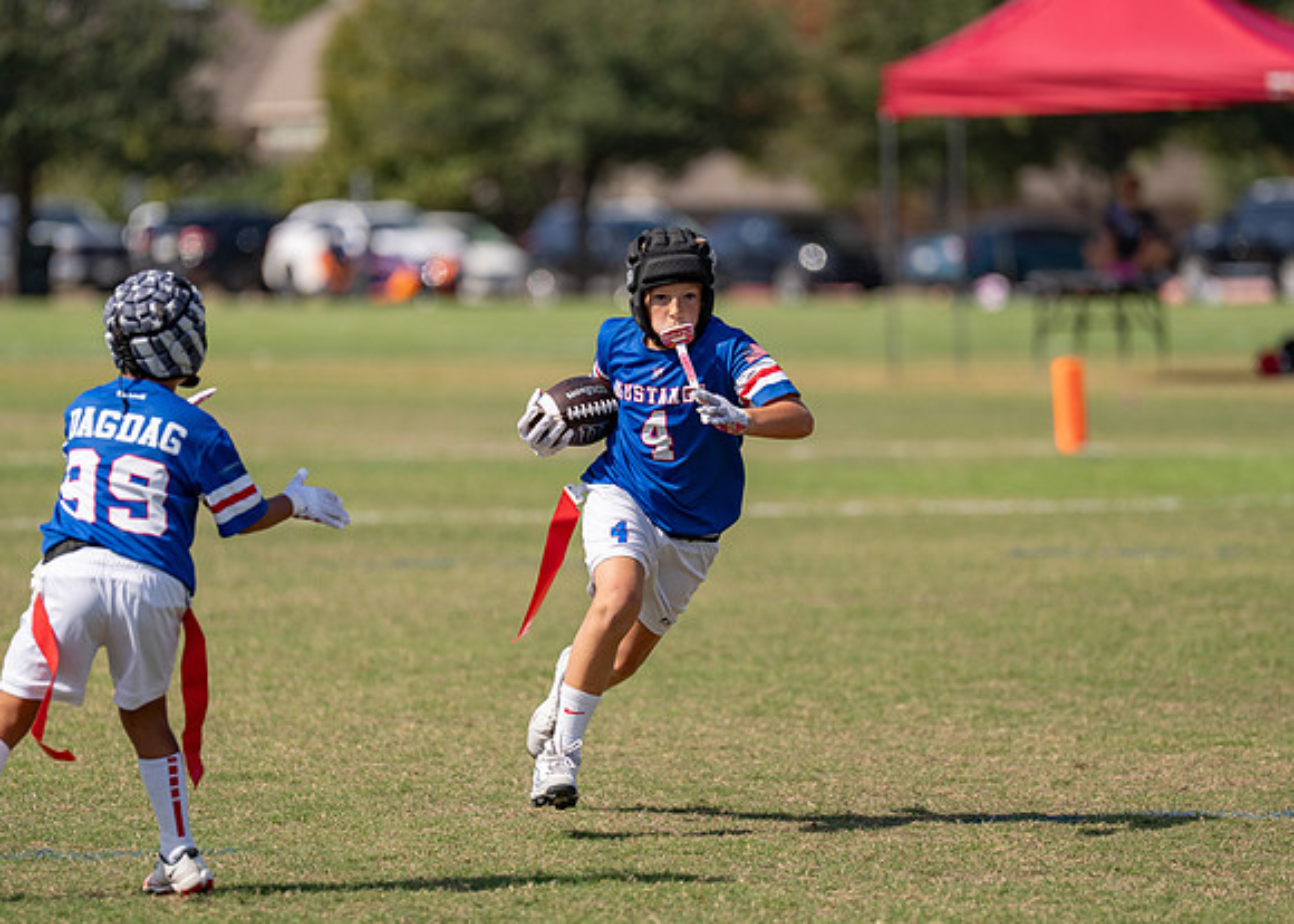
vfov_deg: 4.8
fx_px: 10909
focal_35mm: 297
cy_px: 458
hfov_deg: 6.8
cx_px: 675
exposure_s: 1/2000
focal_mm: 200
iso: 100
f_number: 2.8
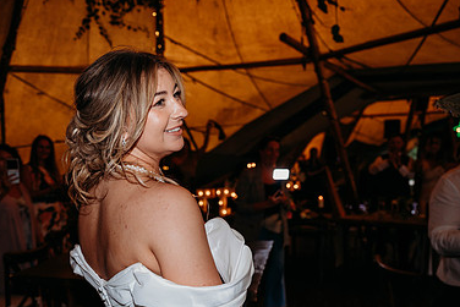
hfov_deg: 51.1
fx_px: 473
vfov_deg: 35.6
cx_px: 160
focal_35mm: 37
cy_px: 202
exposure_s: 1/200
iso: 220
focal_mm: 24
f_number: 2.8
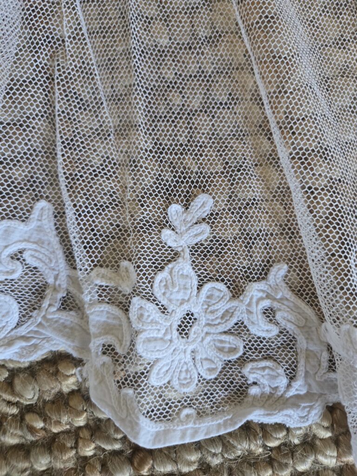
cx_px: 178
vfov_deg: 73.9
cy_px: 238
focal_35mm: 23
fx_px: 316
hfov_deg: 58.9
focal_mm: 5.4
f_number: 1.8
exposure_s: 1/60
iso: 640
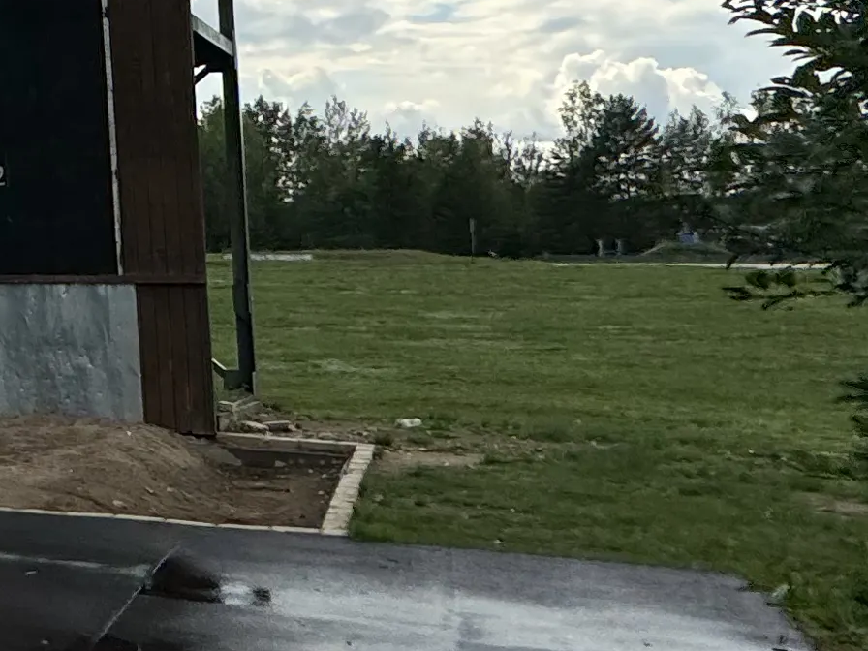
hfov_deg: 24.7
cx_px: -388
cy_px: 1
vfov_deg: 22.4
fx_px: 1580
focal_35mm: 63
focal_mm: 2.22
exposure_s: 1/1789
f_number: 2.2
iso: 40
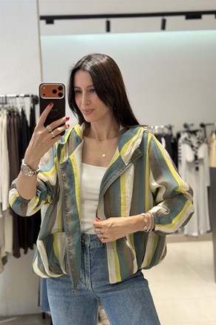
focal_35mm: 51
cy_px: 164
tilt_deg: -16.9
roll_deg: +1.4
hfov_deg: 26.5
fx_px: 459
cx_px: 100
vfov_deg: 38.9
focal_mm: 6.76
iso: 64
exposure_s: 1/100
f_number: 1.78
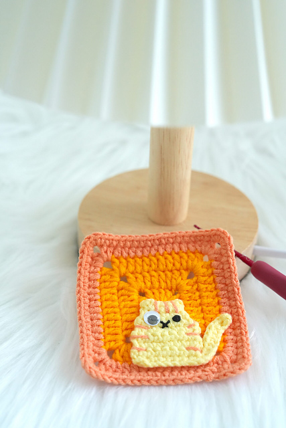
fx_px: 834
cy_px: 214
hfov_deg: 19.5
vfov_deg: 28.8
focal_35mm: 70
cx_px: 143
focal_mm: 70
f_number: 6.3
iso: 3200
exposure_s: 1/400
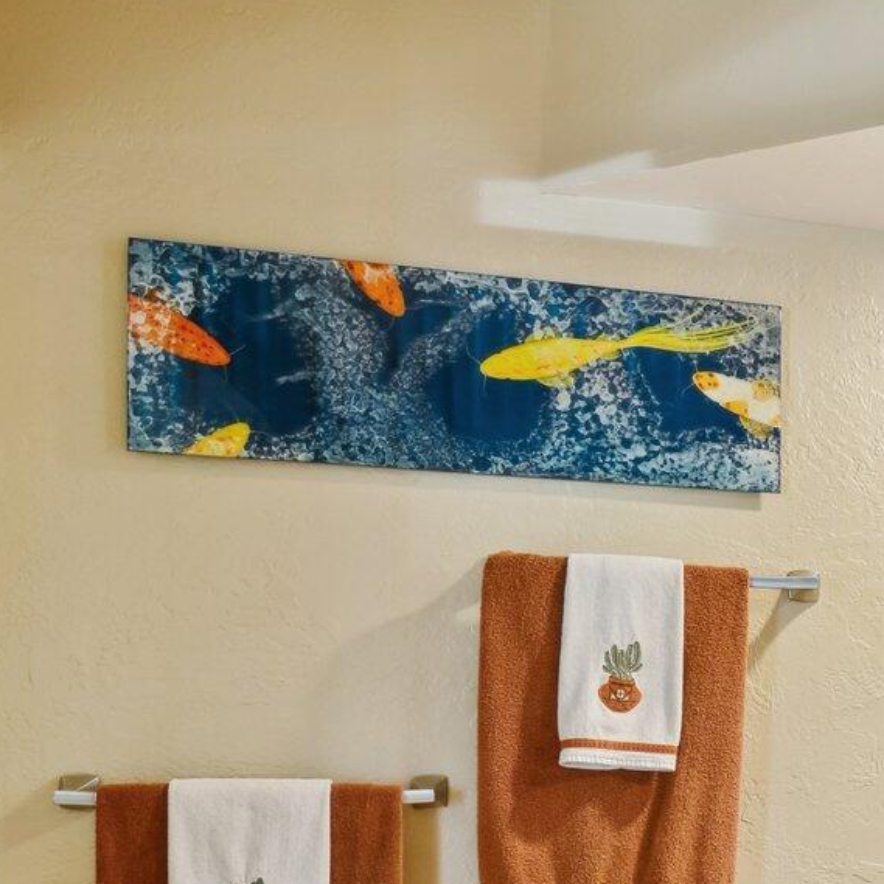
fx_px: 1502
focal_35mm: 52
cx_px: 1161
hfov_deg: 27.3
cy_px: 747
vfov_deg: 31.6
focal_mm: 17
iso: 400
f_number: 8
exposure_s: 1/10
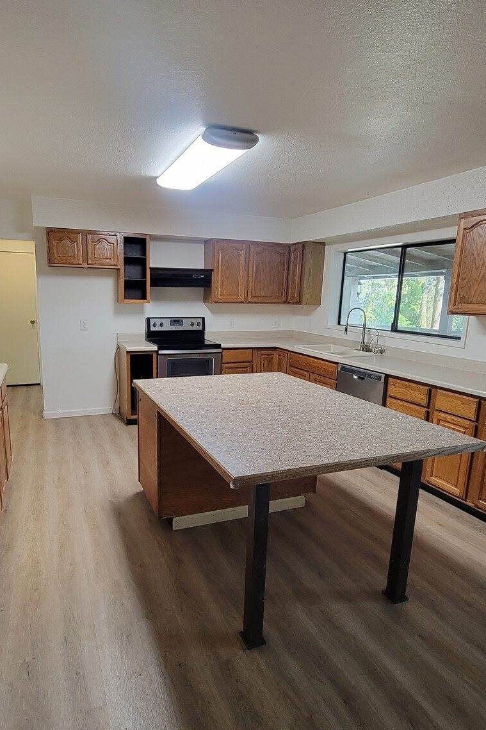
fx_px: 385
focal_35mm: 19
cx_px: 206
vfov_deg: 86.9
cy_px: 376
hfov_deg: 64.2
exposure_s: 1/60
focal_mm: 2.2
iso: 320
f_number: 2.2
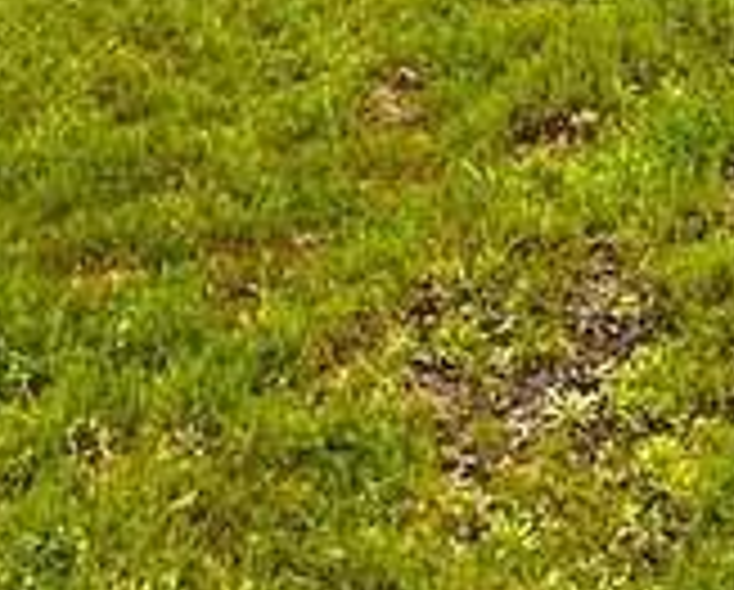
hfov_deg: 17.4
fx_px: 2329
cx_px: 761
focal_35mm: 107
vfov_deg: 10.3
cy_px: -1203
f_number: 2.2
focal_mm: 2.22
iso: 50
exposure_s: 1/3610
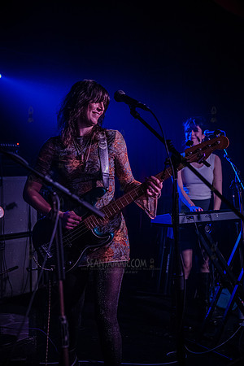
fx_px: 488
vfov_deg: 41.1
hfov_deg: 28.1
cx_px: 122
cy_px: 183
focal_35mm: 48
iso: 16000
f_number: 3.2
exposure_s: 1/320
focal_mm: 48
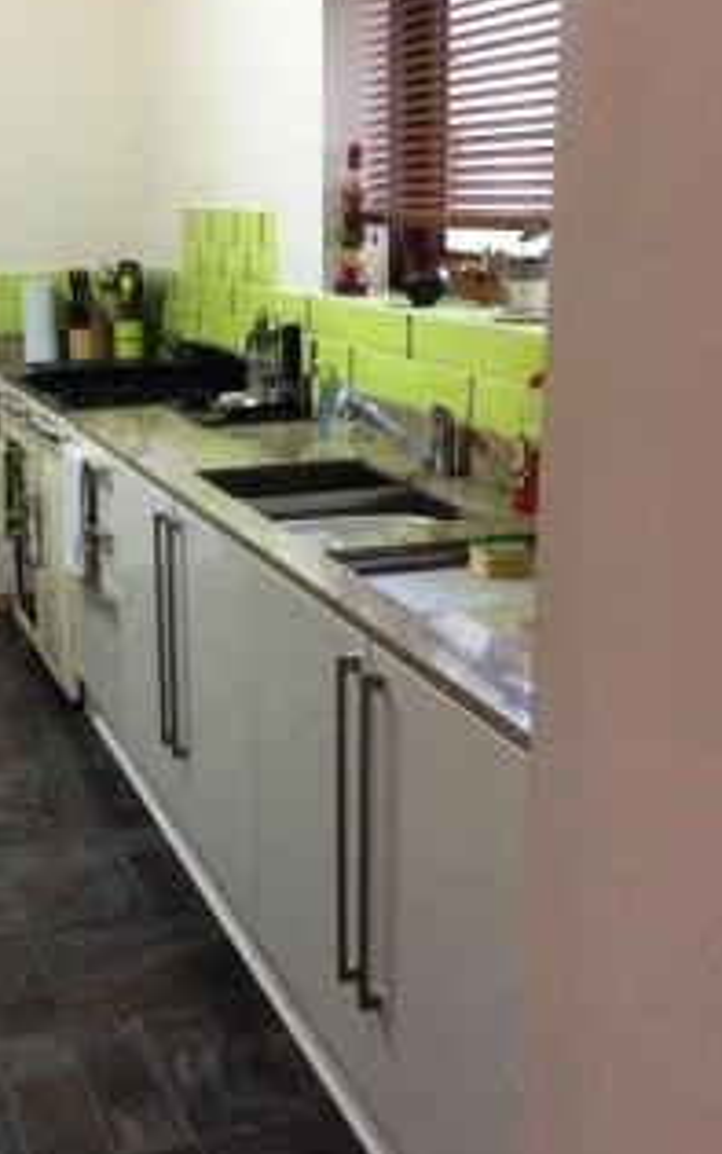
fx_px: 1479
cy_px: 573
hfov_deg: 27.2
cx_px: 213
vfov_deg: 42.6
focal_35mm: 47
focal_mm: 3.3
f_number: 2.4
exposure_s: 1/20
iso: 250
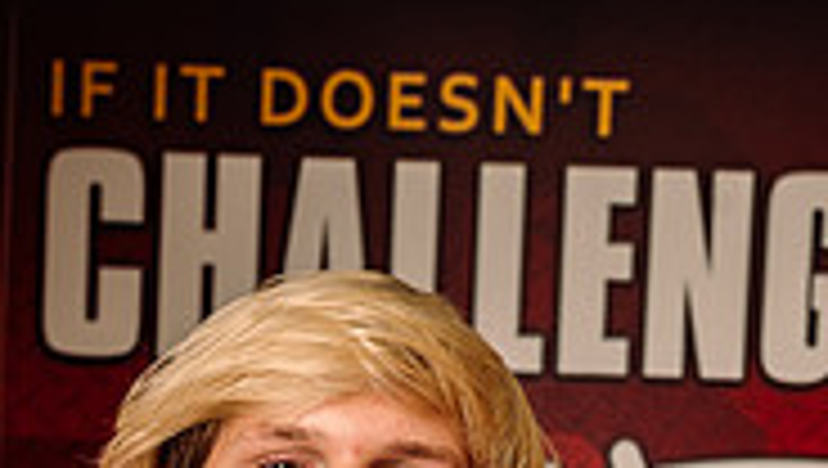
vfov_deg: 7.7
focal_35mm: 151
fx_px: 3319
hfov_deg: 14.2
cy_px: 994
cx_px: 423
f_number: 7.1
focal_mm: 59
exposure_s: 1/200
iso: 320
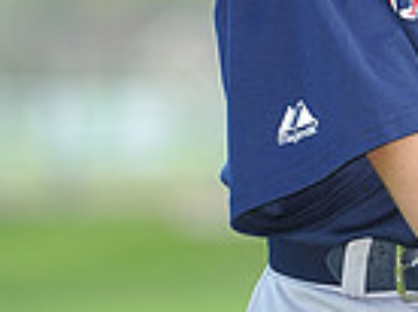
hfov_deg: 2.5
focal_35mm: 808
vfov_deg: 1.8
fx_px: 9740
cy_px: -185
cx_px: 557
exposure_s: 1/320
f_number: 4.5
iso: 200
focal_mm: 200
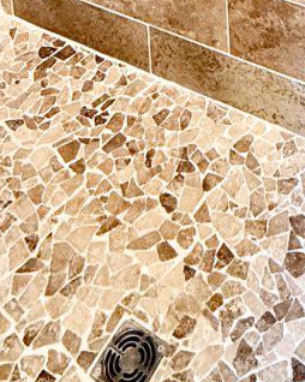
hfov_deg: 22.3
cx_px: 305
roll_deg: +0.2
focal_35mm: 66
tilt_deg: -12.5
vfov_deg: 18.2
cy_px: -398
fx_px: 745
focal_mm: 2.22
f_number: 2.2
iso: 160
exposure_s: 1/120
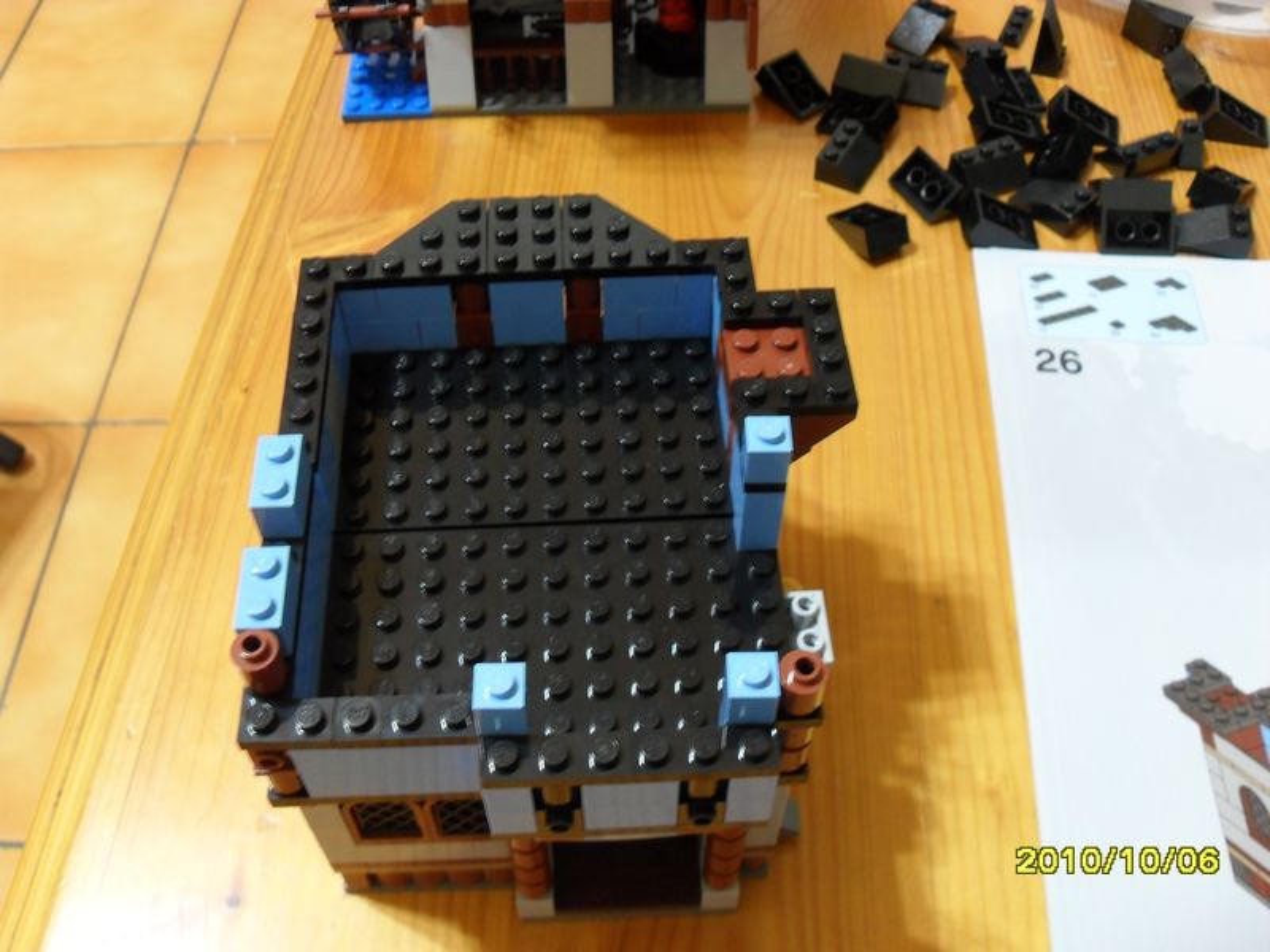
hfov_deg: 52.6
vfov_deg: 40.7
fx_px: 1284
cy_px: 476
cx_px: 635
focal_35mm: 35
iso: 200
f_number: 2.8
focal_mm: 6.2
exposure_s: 1/6
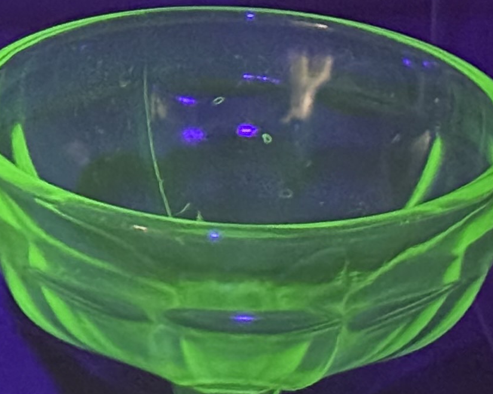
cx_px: -78
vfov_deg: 6.7
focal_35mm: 229
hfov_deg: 8.4
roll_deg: +0.5
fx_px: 3341
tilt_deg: -20.9
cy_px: -111
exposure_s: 1/16
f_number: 1.78
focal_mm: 6.76
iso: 1600
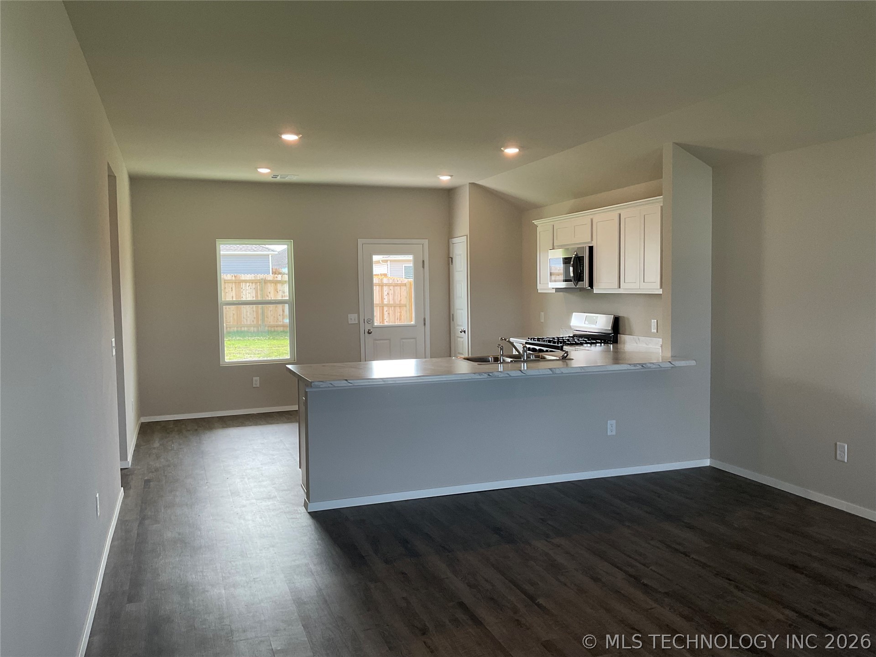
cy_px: 328
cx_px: 438
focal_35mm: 29
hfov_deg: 61.7
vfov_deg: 48.2
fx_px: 734
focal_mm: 3
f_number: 1.8
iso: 40
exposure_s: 1/120
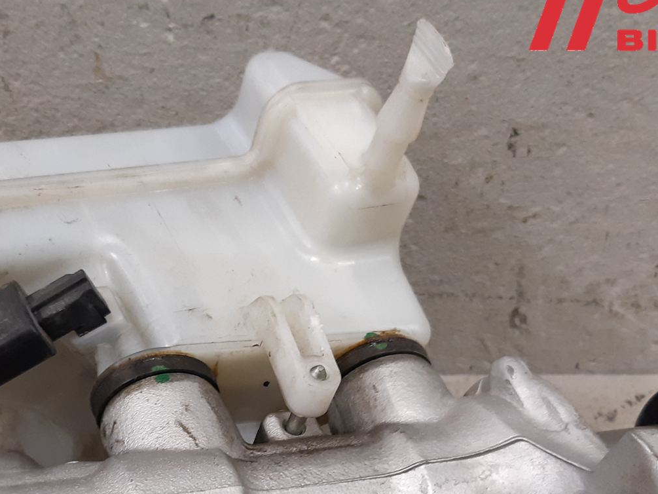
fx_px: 1008
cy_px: 443
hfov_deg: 36.0
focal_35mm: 53
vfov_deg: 26.6
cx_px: 261
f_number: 1.7
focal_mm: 3.93
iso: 160
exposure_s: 1/50
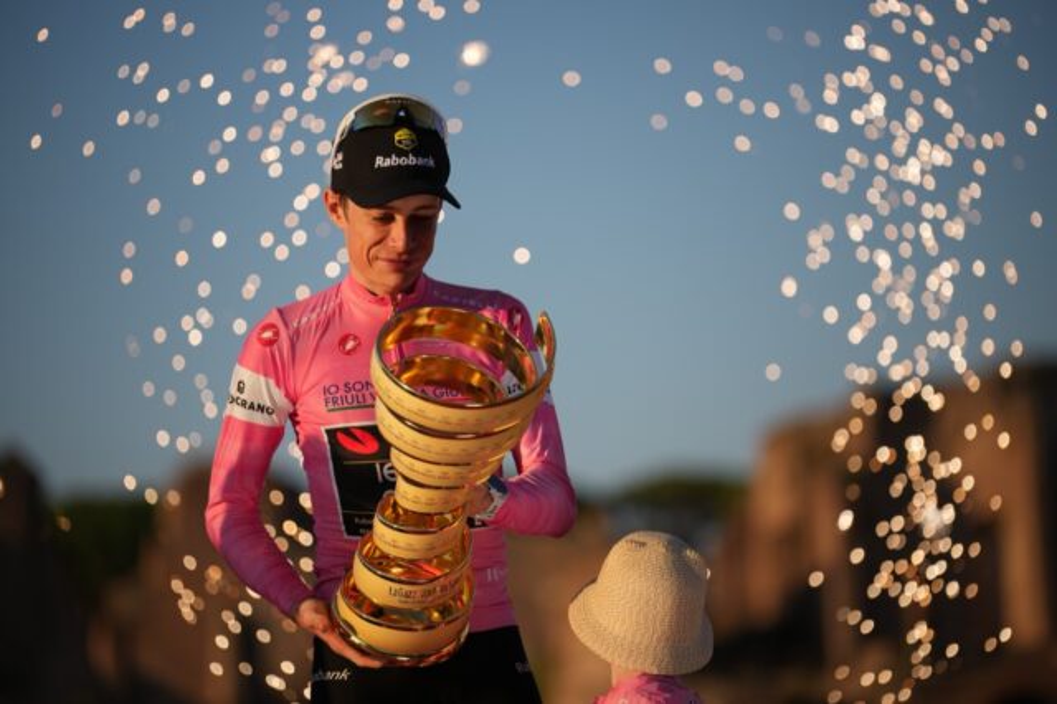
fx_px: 5018
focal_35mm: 171
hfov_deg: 12.0
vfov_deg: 8.0
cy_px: 352
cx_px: 528
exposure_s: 1/5000
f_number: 2.8
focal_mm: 171
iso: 320
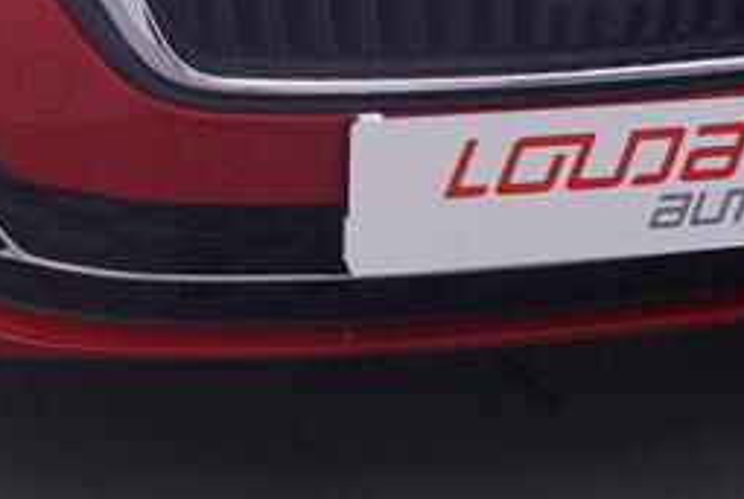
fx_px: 2625
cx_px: 82
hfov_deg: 15.9
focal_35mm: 127
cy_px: -584
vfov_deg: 9.9
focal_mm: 15
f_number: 5
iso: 200
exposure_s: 1/80
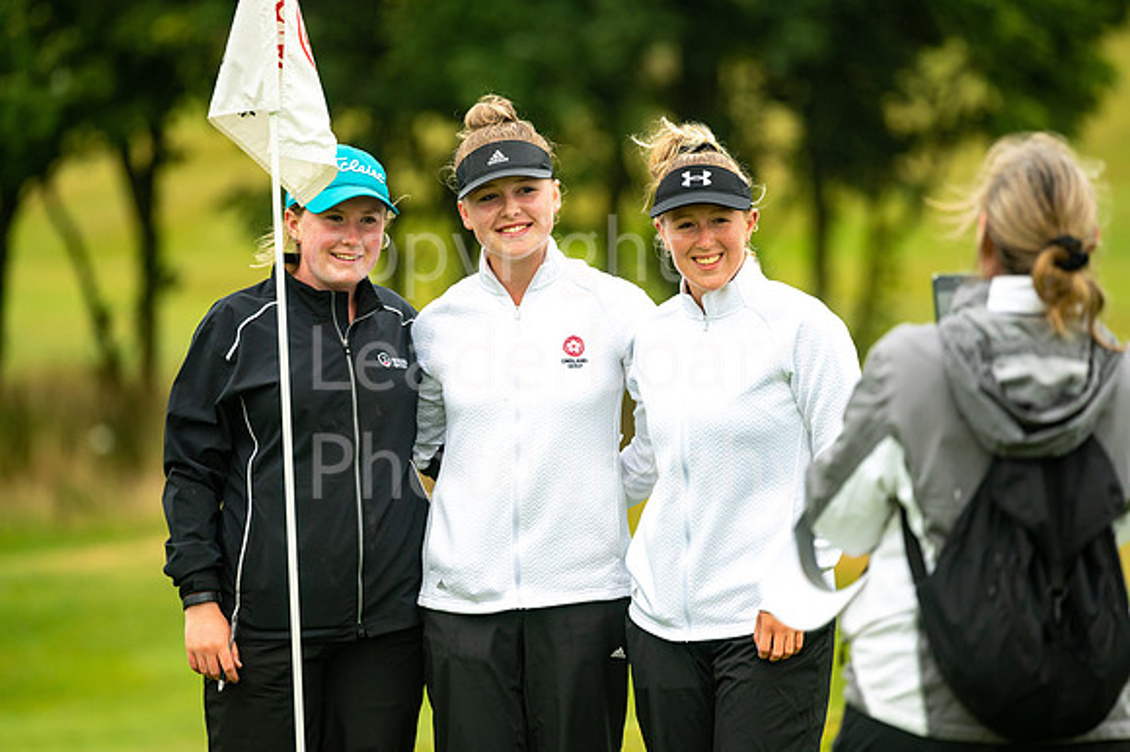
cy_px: 376
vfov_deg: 4.6
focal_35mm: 300
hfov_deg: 6.9
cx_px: 565
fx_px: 9411
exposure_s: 1/500
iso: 1000
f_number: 4
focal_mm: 300
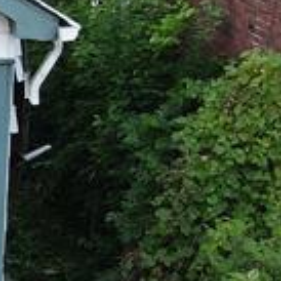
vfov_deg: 10.9
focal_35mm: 159
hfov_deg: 9.7
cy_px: 236
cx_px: -392
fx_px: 1460
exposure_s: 1/50
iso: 100
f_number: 2.8
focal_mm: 4.5
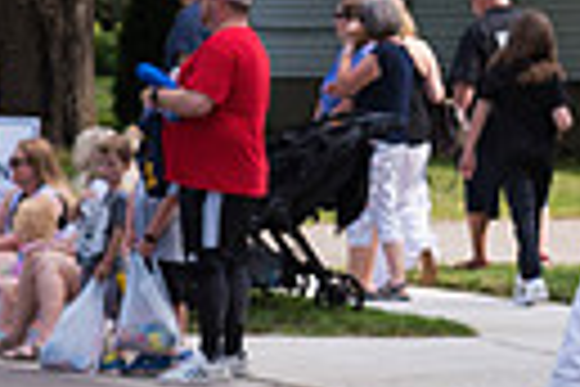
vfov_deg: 3.7
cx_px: 926
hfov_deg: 5.5
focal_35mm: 370
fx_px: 5961
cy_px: 317
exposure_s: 1/500
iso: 250
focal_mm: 82
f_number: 6.3
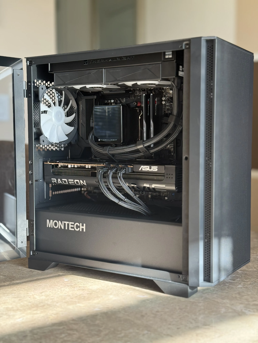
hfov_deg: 30.3
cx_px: 129
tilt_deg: -3.7
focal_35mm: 48
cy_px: 172
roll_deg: -0.1
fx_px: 477
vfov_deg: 39.7
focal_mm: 6.76
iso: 200
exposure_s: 1/60
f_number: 1.78
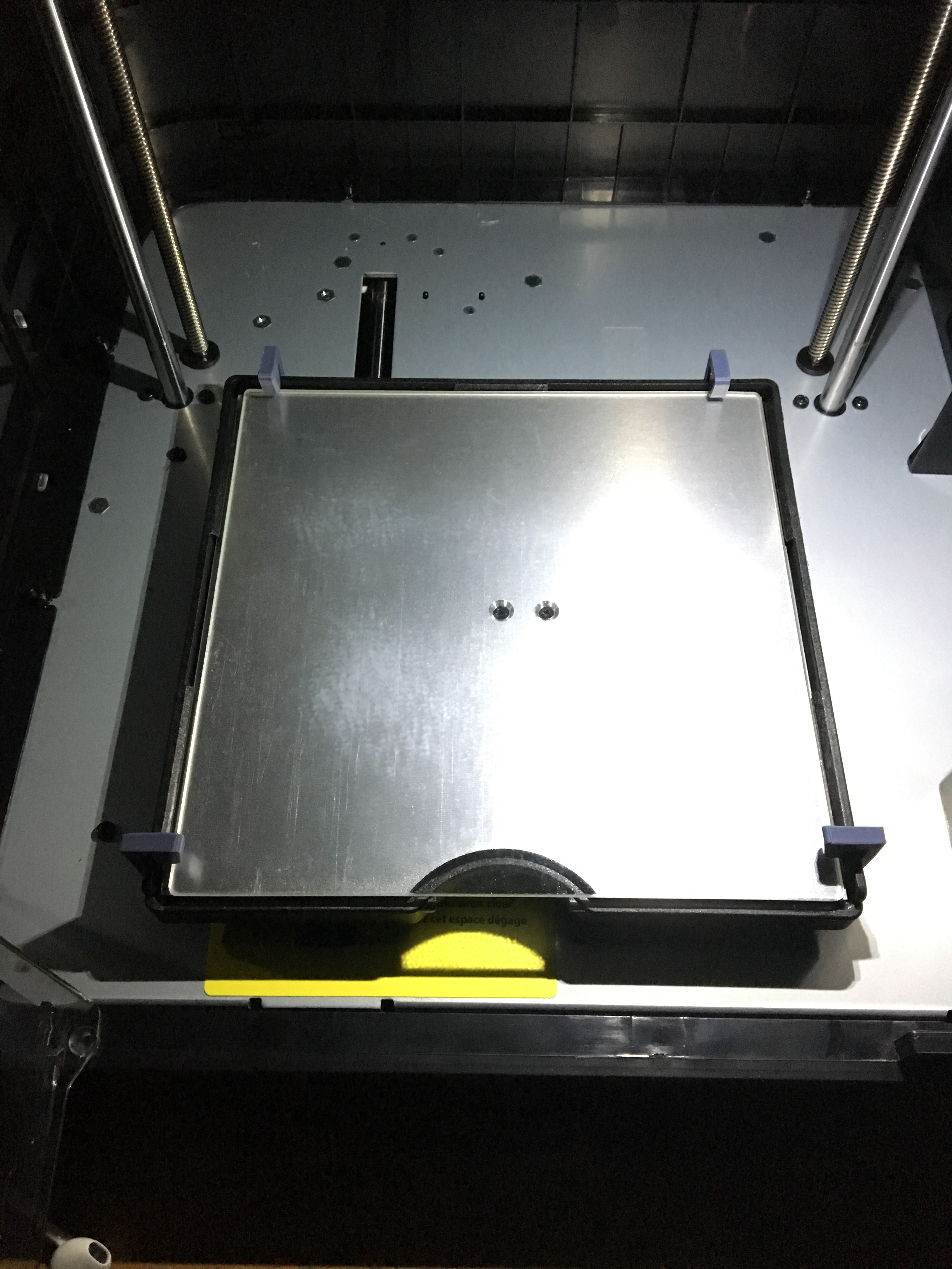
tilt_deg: -55.8
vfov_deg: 61.7
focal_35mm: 29
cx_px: 476
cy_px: 634
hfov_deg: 48.2
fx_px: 1063
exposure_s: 1/15
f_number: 2.2
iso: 320
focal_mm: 4.15
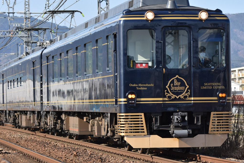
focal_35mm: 199
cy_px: 80
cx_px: 141
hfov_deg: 10.3
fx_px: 1348
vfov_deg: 6.9
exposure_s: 1/1250
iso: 400
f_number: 5
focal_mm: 105
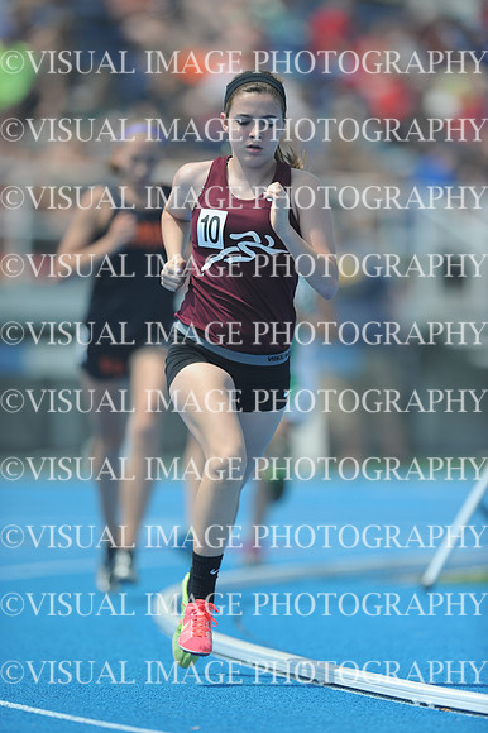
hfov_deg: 3.4
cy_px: 366
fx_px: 8142
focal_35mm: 400
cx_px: 244
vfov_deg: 5.2
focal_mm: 400
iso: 200
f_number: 3.5
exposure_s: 1/3200
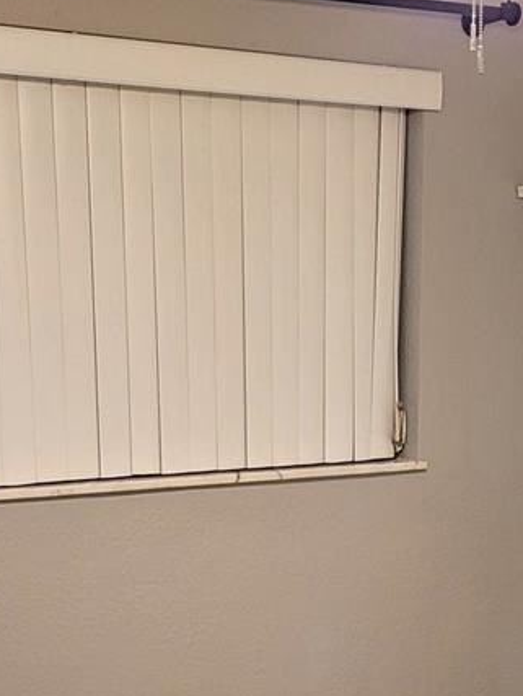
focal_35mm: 73
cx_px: 295
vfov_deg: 25.6
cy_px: 665
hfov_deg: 20.2
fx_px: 1468
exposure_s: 1/120
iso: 320
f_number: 1.8
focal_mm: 5.4
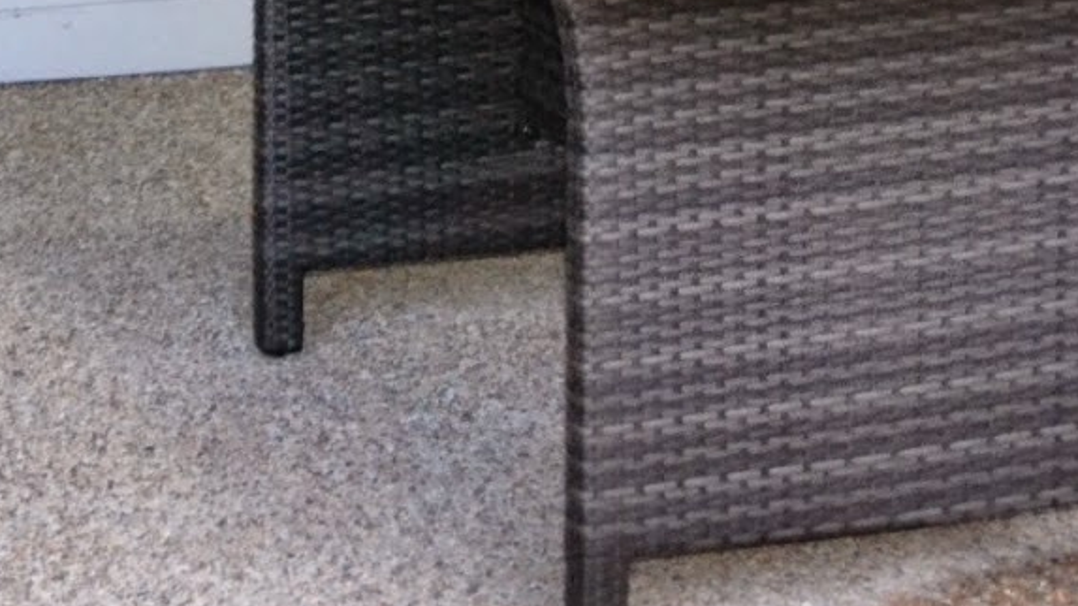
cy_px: -592
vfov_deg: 7.9
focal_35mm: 146
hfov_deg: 14.6
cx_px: 198
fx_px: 4172
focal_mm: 26
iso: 2500
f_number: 4.2
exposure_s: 1/60
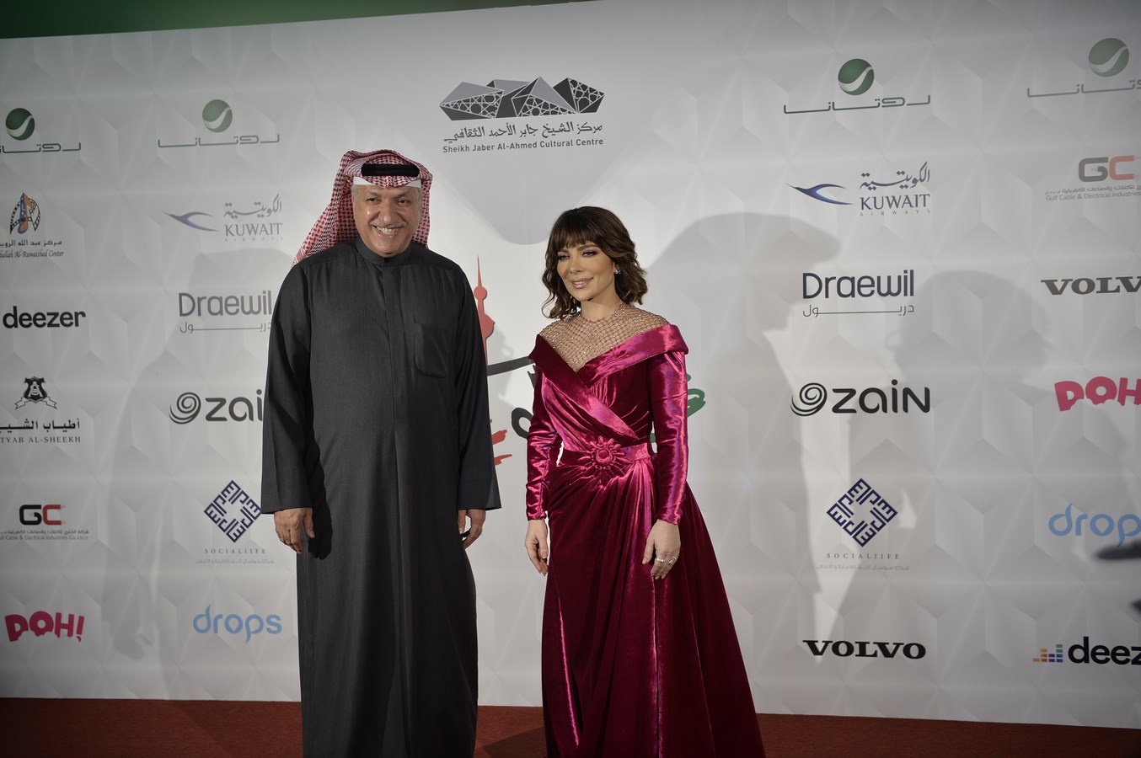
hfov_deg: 46.4
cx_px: 570
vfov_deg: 31.8
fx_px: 1330
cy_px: 379
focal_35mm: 42
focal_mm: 42
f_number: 2.8
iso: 250
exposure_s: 1/200
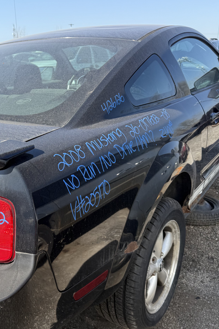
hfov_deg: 33.3
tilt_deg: -19.9
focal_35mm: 38
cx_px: 24
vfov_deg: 50.6
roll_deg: +2.0
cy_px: 185
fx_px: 347
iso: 80
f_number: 1.78
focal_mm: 6.76
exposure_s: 1/1410
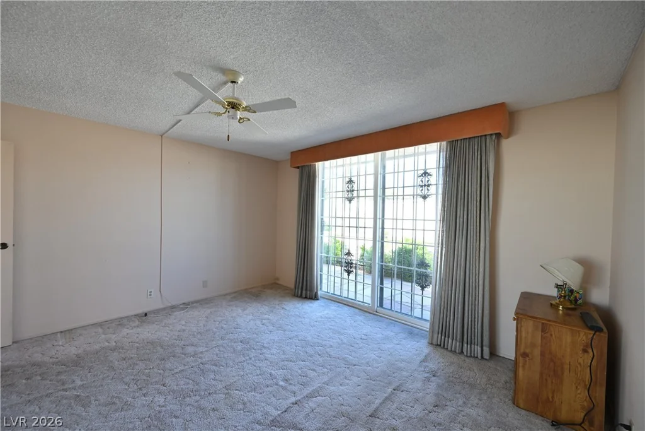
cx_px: 322
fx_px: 251
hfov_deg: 104.2
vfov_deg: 81.2
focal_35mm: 14
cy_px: 216
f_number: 7.1
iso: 800
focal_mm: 14
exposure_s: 1/60
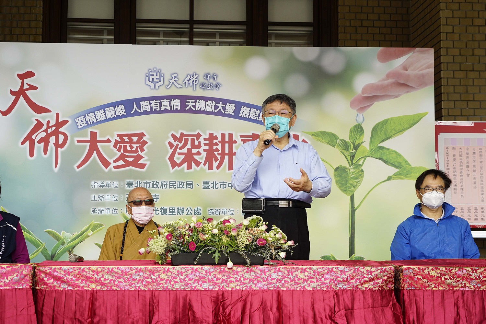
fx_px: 850
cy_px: 162
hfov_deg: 31.9
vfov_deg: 21.6
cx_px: 243
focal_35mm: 63
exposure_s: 1/160
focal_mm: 63
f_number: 7.1
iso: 400
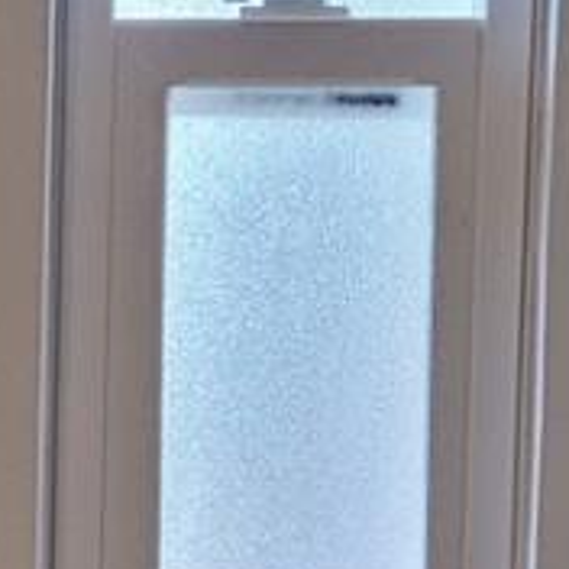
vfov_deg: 8.9
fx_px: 3645
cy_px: 608
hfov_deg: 8.7
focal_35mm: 196
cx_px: -244
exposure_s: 1/120
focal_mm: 5.4
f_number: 1.8
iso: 160
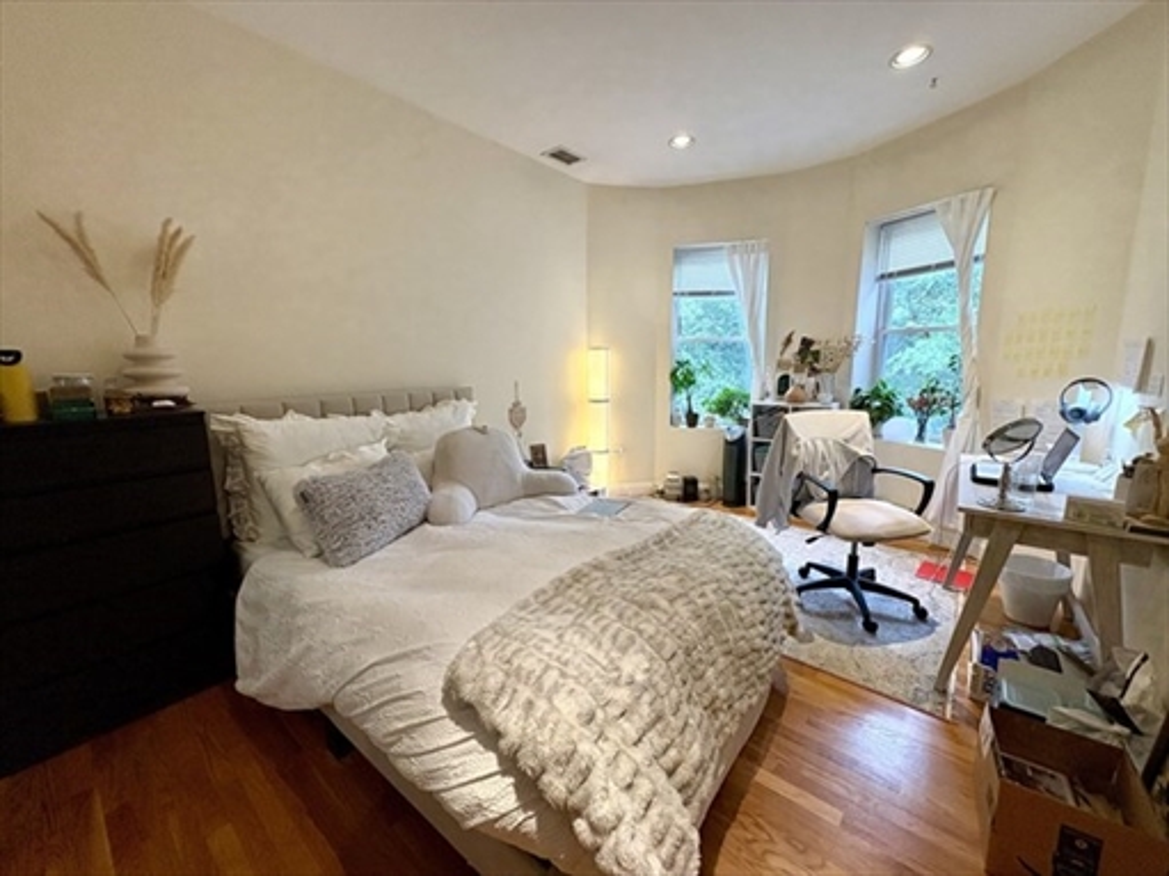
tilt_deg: -9.0
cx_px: 584
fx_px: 473
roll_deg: +0.7
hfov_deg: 102.1
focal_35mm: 14
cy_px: 438
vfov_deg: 85.7
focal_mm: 2.22
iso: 160
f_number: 2.2
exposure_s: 1/120
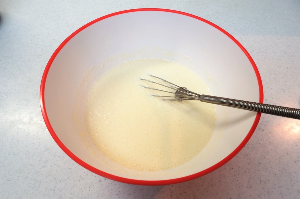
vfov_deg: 53.0
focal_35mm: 24
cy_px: 100
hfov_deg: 73.8
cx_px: 150
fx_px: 200
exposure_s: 1/6
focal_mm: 16
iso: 400
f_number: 13
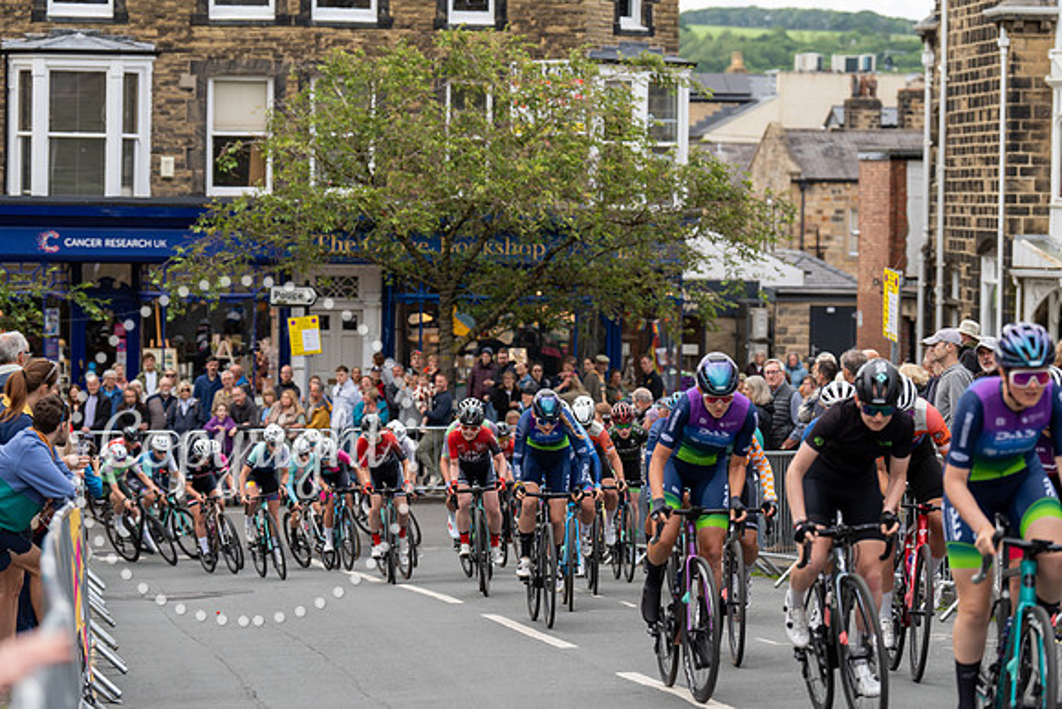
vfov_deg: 12.6
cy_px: 354
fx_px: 3216
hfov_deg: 18.8
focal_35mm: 109
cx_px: 531
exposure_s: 1/500
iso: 500
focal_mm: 109
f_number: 3.5
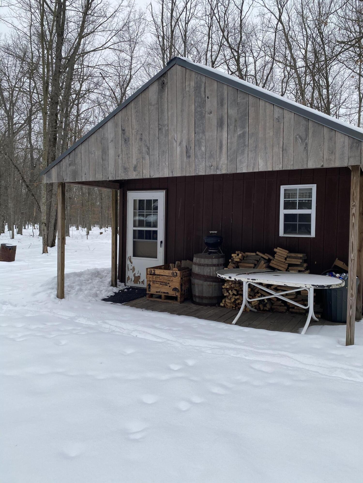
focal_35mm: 26
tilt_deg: +0.5
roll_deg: -0.1
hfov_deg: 53.1
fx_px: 364
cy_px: 242
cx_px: 182
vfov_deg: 67.3
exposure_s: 1/342
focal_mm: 4.25
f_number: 1.8
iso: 32
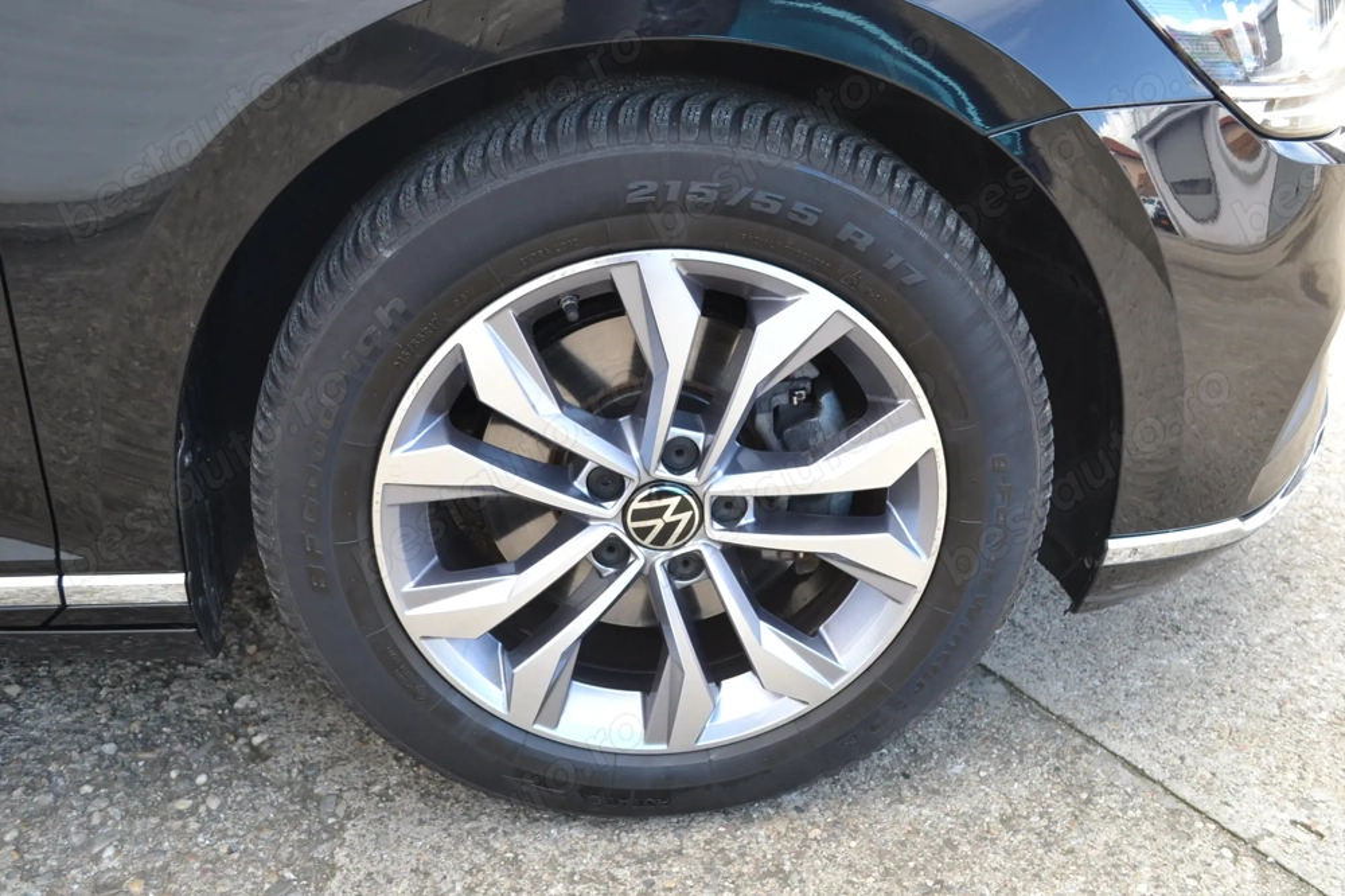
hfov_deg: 57.2
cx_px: 672
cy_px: 448
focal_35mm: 33
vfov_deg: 39.9
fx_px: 1232
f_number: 5.6
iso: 400
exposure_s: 1/125
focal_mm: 22
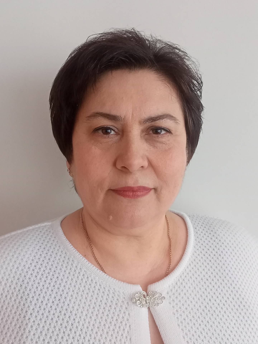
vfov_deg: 63.4
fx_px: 278
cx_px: 129
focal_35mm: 28
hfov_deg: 49.7
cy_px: 172
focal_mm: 4.69
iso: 522
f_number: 1.8
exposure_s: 1/100
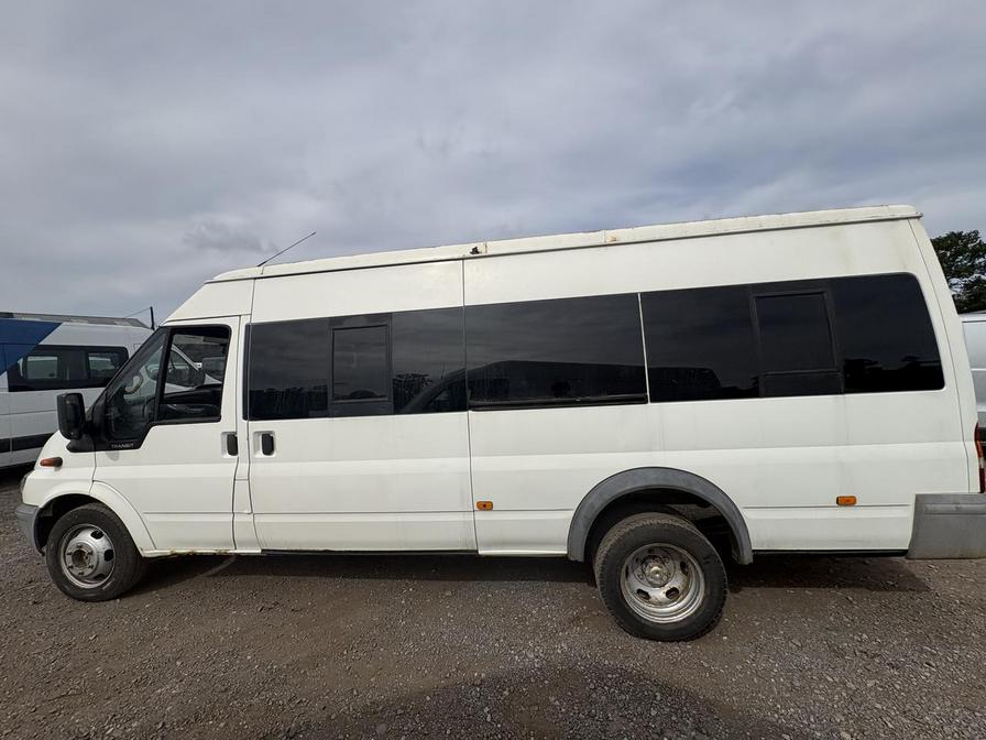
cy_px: 370
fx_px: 399
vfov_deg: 85.7
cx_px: 493
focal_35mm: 14
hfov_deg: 102.1
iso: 50
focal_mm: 2.22
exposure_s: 1/3717
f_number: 2.2
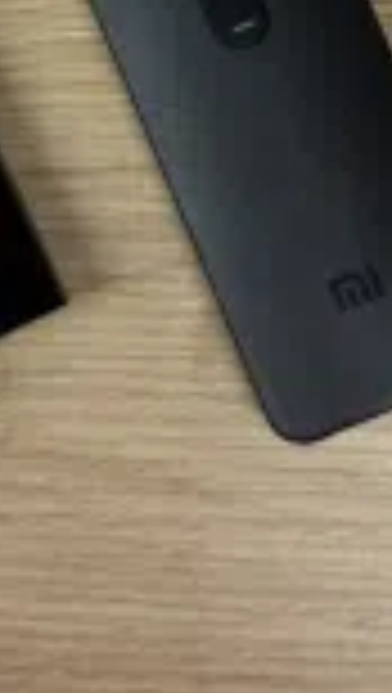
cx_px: 81
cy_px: -81
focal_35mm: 136
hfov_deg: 8.9
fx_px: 2505
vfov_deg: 15.3
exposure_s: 1/50
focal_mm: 6.76
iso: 160
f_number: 1.78
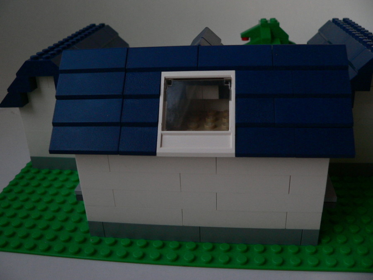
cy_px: 140
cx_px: 186
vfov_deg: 39.7
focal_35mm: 36
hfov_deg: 51.4
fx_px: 388
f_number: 2.8
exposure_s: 1/60
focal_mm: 6
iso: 200
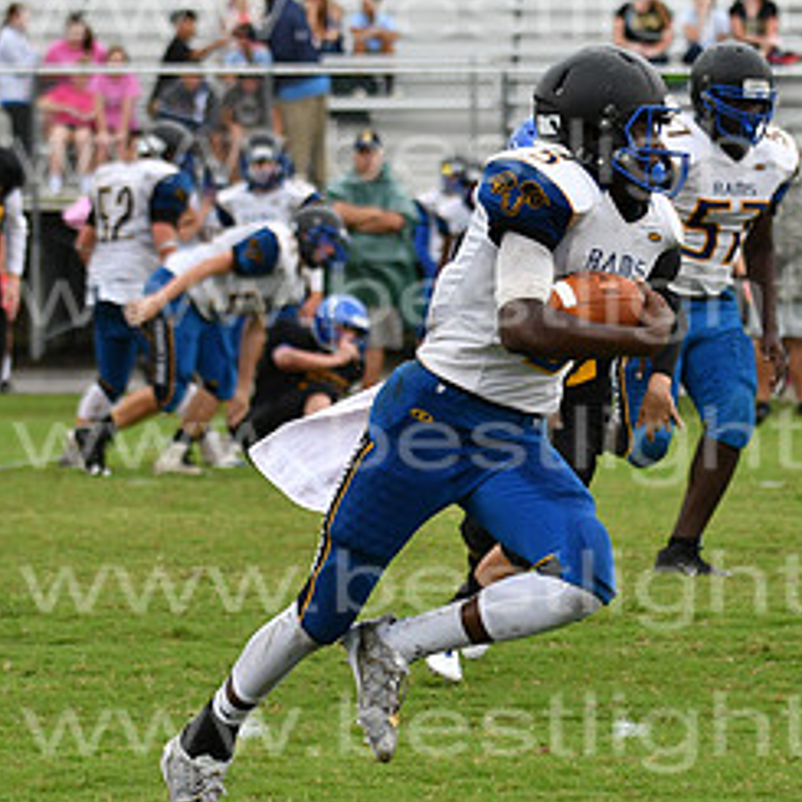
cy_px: 375
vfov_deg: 4.1
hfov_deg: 4.1
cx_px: 763
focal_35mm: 423
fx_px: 11088
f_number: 3.5
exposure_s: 1/3200
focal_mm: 140
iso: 800
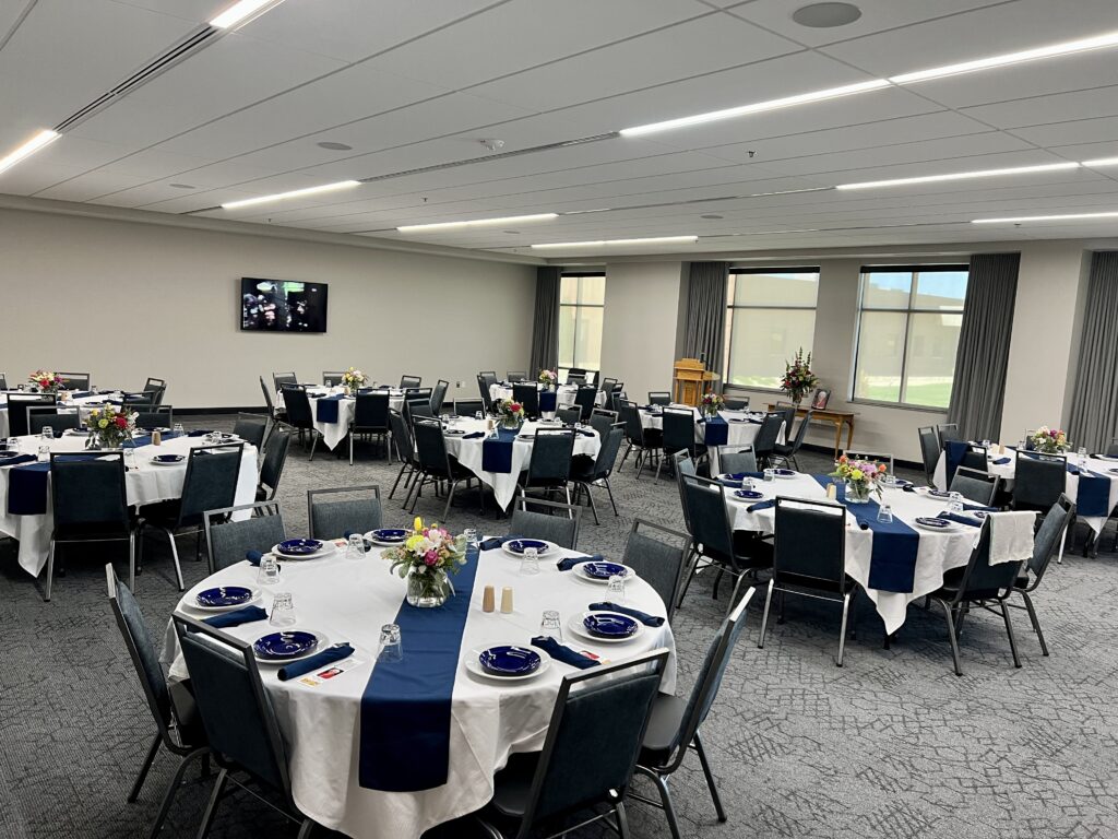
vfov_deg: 53.1
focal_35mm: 26
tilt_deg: -5.7
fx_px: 840
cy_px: 420
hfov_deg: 67.3
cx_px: 559
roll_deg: -2.4
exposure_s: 1/86
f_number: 1.5
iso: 125
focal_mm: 5.7
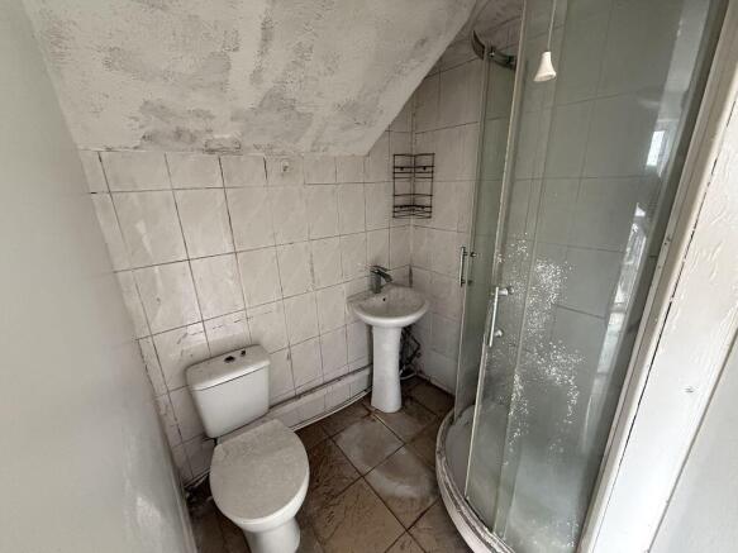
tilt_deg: -18.7
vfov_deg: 85.7
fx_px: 298
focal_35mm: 14
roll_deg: +1.8
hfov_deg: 102.1
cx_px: 369
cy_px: 276
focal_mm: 2.22
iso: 1000
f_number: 2.2
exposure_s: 1/60
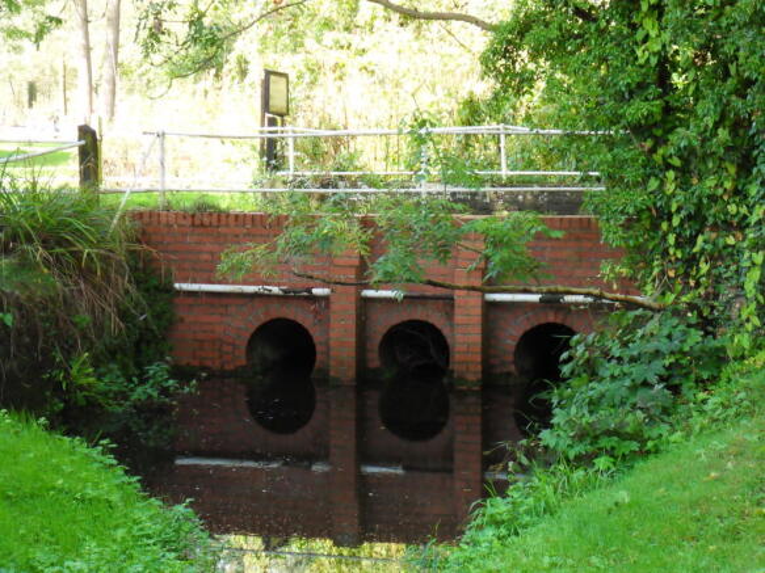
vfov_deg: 15.6
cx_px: 382
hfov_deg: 20.7
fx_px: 2099
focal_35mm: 95
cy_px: 286
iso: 320
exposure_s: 1/45
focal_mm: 16.6
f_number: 5.5
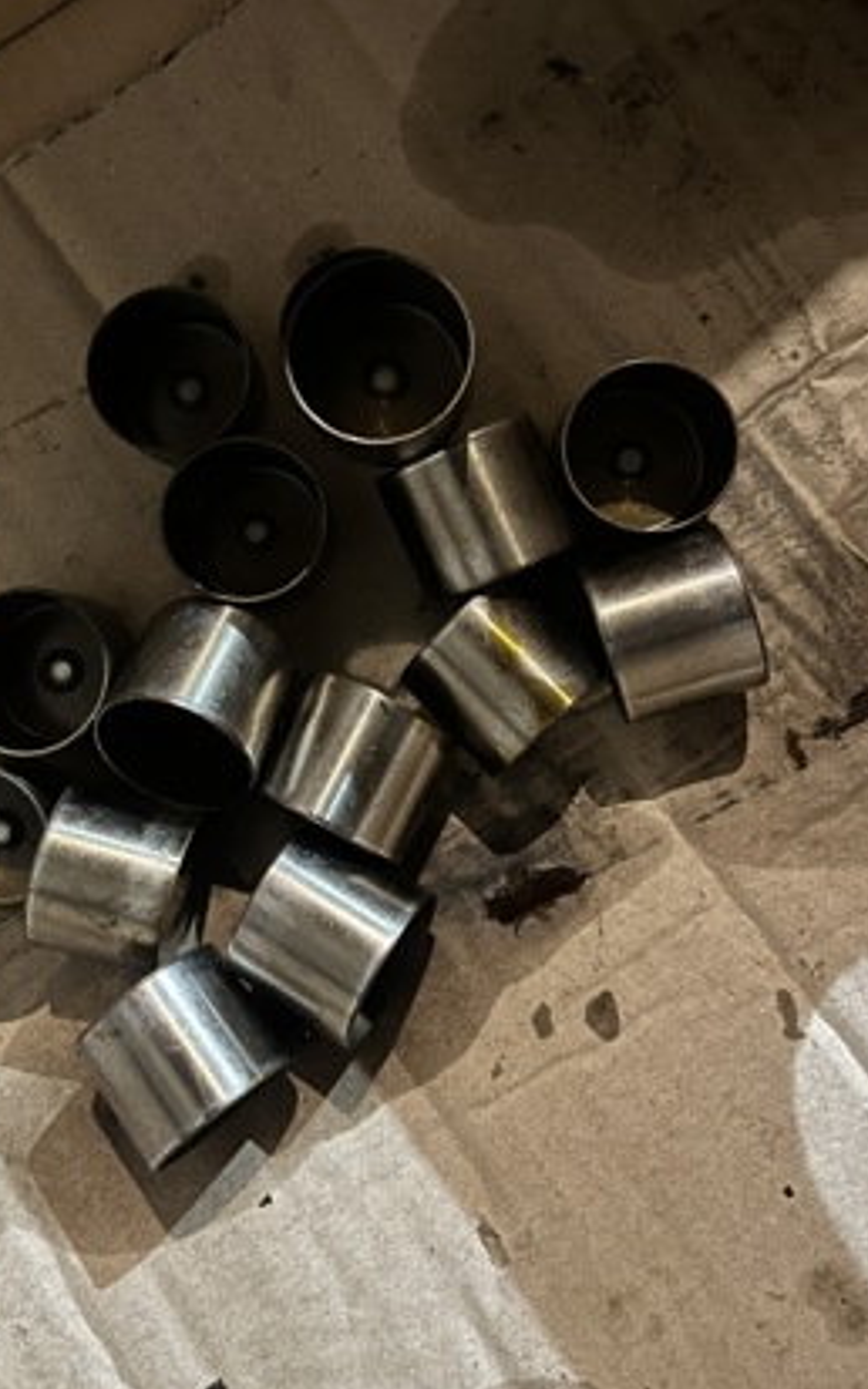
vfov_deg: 59.4
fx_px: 1212
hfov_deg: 39.0
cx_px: 289
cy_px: 589
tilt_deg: -77.2
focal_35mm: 32
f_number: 1.6
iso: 640
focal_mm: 5.1
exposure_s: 1/10
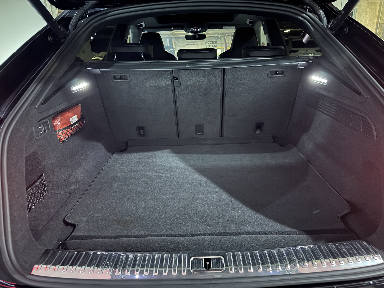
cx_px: 198
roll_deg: +1.2
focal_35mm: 25
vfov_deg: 54.9
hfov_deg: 69.4
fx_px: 277
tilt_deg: -20.9
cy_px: 148
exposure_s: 1/15
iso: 1250
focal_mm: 6.76
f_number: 1.78
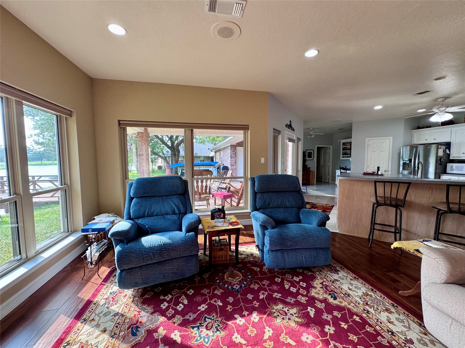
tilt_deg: -4.8
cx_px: 232
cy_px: 174
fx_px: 188
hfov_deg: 102.1
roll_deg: -0.1
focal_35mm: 14
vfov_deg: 85.7
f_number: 2.2
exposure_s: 1/120
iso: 160
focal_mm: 2.22
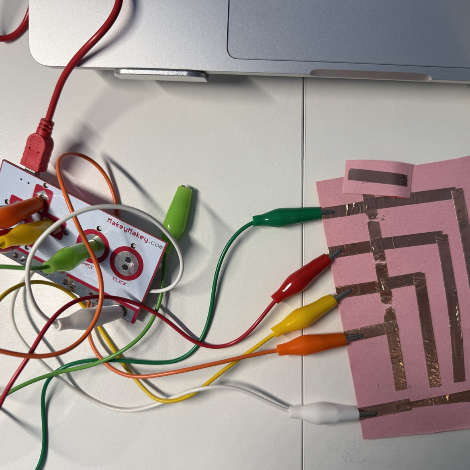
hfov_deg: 55.6
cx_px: 241
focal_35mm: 29
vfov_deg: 55.6
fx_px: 445
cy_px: 236
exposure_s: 1/164
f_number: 1.78
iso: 100
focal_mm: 6.76
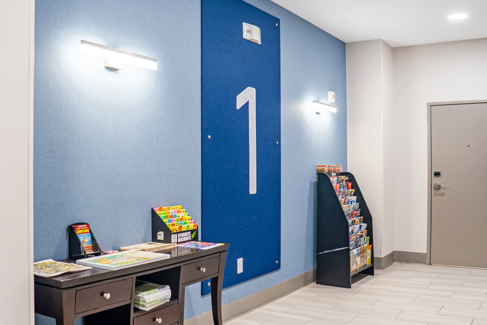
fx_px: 460
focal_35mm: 34
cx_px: 221
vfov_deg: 38.9
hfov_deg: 55.7
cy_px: 152
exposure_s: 1/60
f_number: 3.5
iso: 250
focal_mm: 18
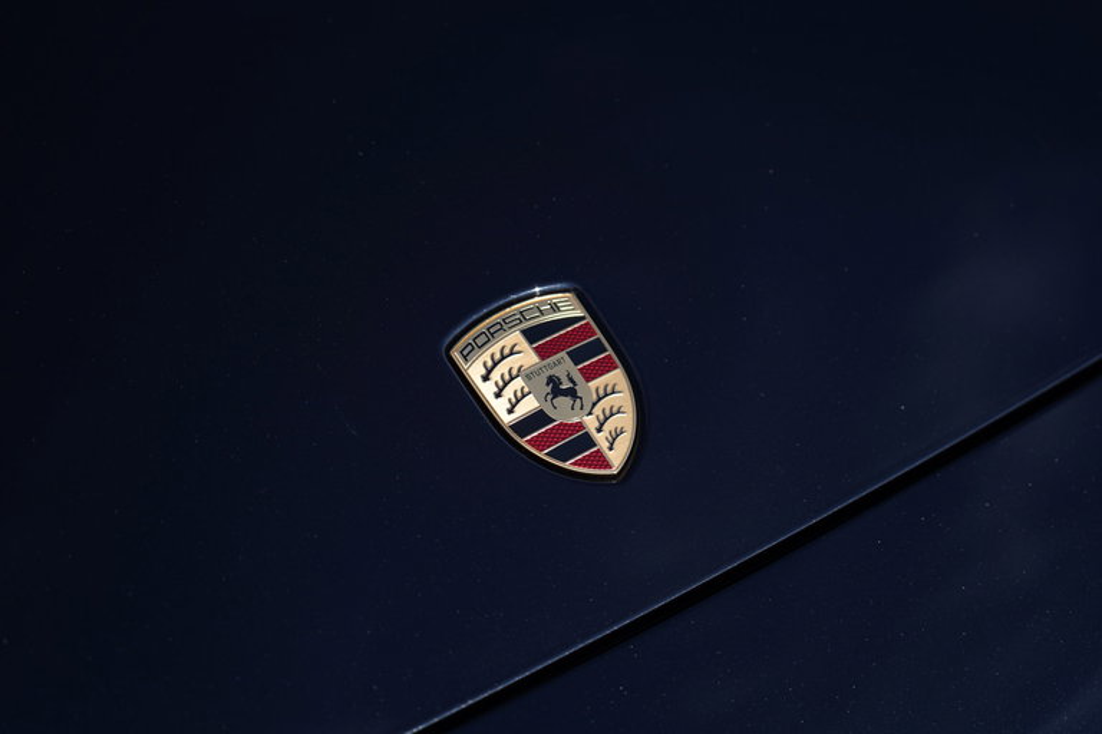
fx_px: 3214
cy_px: 367
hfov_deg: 19.5
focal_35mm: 105
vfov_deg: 13.0
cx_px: 551
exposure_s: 1/1000
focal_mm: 105
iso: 100
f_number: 4
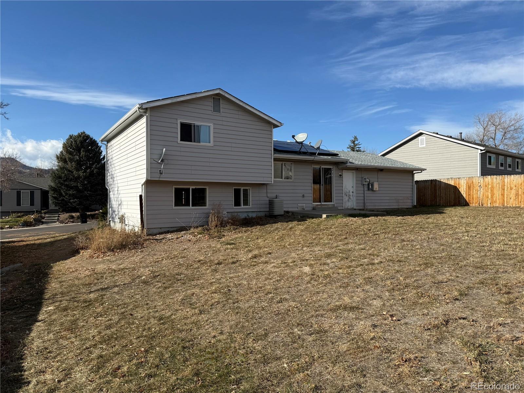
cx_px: 262
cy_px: 196
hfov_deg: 71.6
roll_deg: -0.1
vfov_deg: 56.8
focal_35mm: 24
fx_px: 363
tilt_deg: +1.2
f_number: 1.78
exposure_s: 1/4673
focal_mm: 6.76
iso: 80
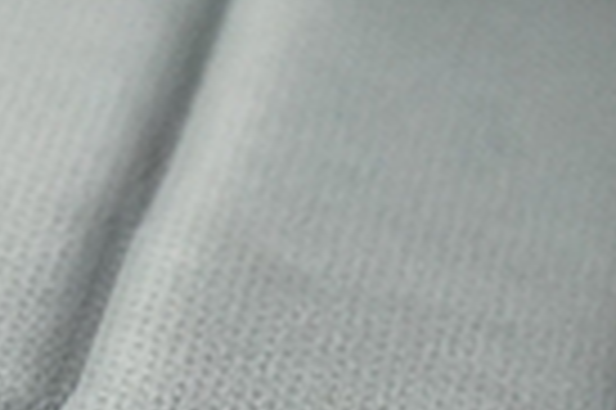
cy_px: 1354
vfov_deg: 3.4
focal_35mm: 393
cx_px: 674
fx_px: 6712
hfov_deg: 5.2
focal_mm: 35
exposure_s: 1/160
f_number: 2.8
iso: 3200
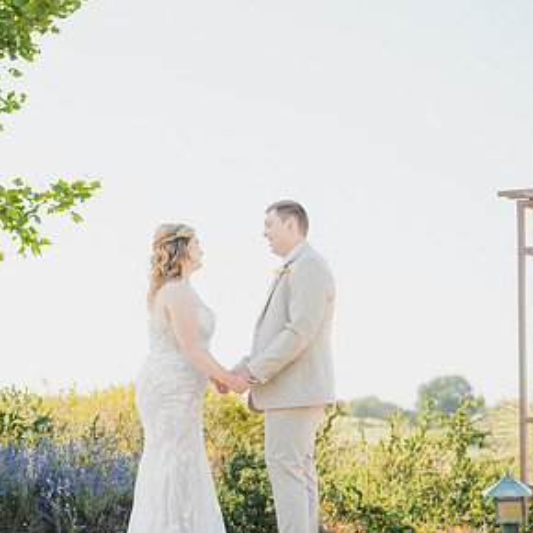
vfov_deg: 20.4
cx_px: 92
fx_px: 1481
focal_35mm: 85
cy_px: 293
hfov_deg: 20.1
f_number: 1.8
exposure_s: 1/2000
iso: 125
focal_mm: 50
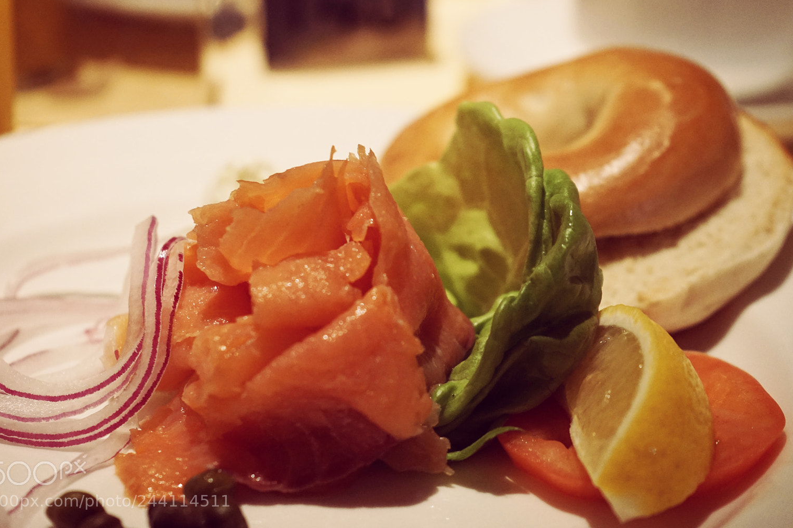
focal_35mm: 74
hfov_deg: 27.4
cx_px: 375
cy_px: 263
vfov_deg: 18.4
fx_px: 1629
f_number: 5.6
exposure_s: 1/80
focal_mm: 70
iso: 3200
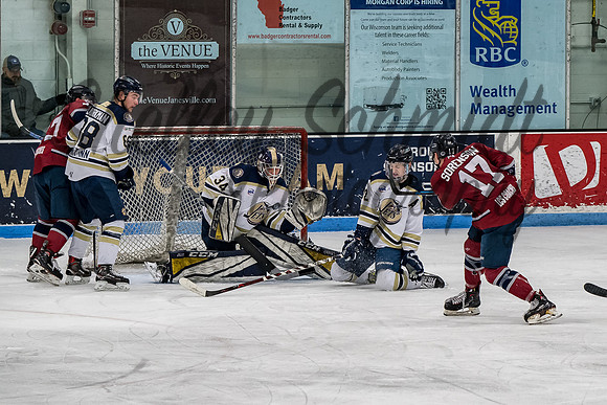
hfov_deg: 7.8
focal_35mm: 265
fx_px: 4463
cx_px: 412
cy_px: 219
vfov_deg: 5.2
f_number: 3.2
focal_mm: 130
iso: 1600
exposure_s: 1/800
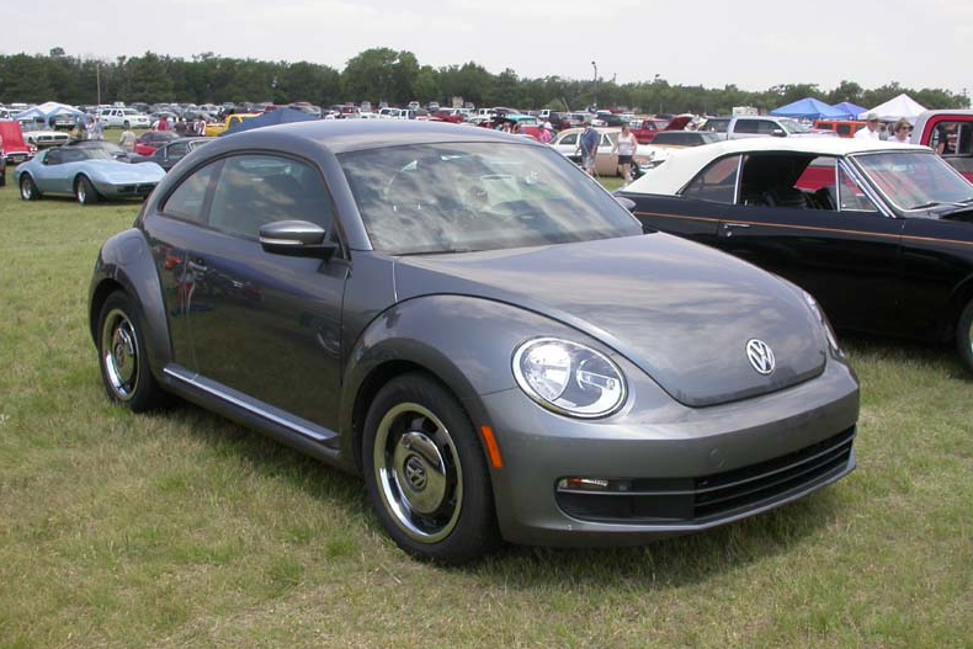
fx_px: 1081
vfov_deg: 33.4
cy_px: 304
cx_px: 482
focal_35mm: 40
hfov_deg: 48.4
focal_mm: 7.85
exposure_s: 1/297
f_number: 6
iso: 100
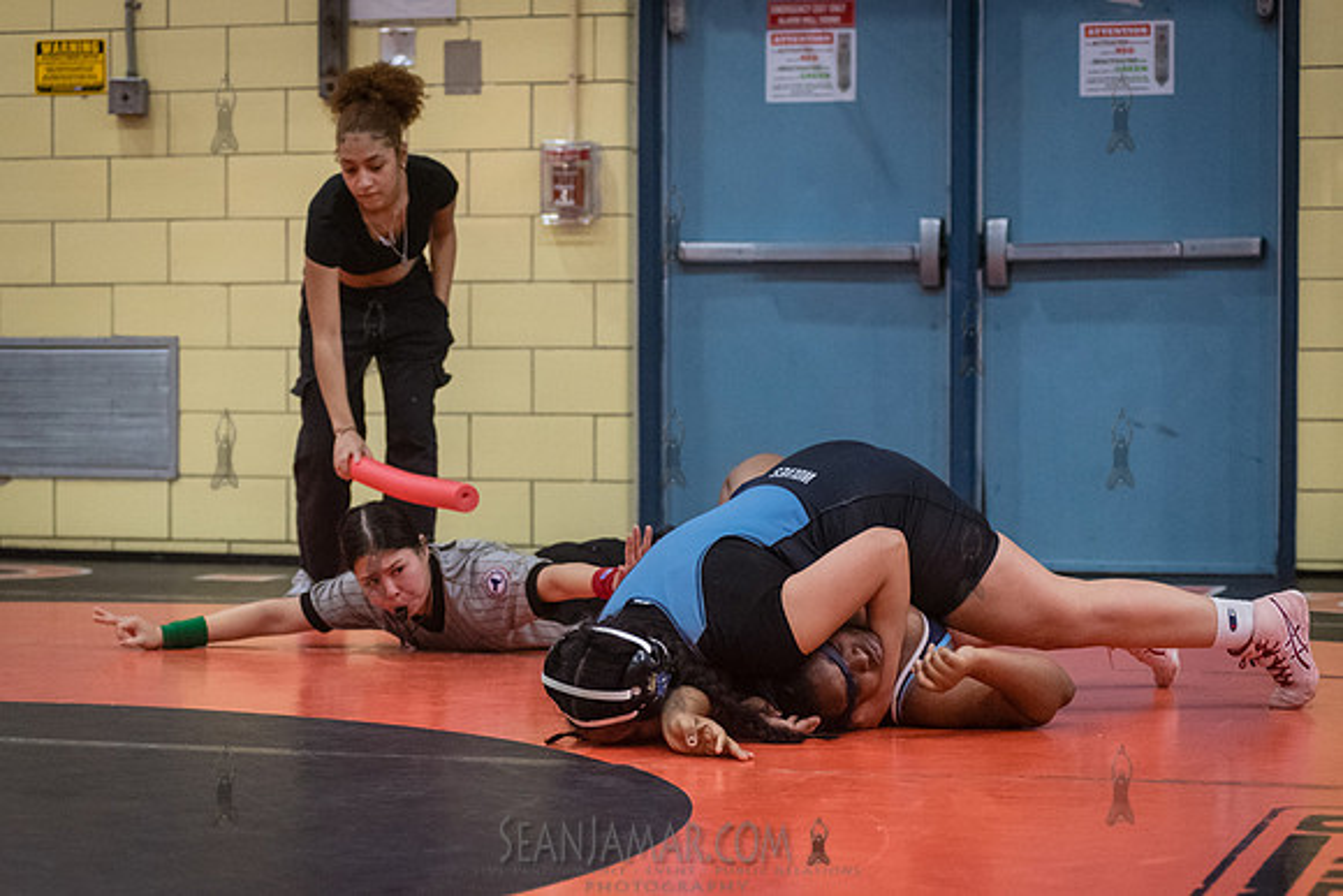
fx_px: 3434
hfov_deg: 22.1
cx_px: 580
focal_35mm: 92
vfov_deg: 14.9
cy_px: 498
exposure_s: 1/500
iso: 8000
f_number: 3.2
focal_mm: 80
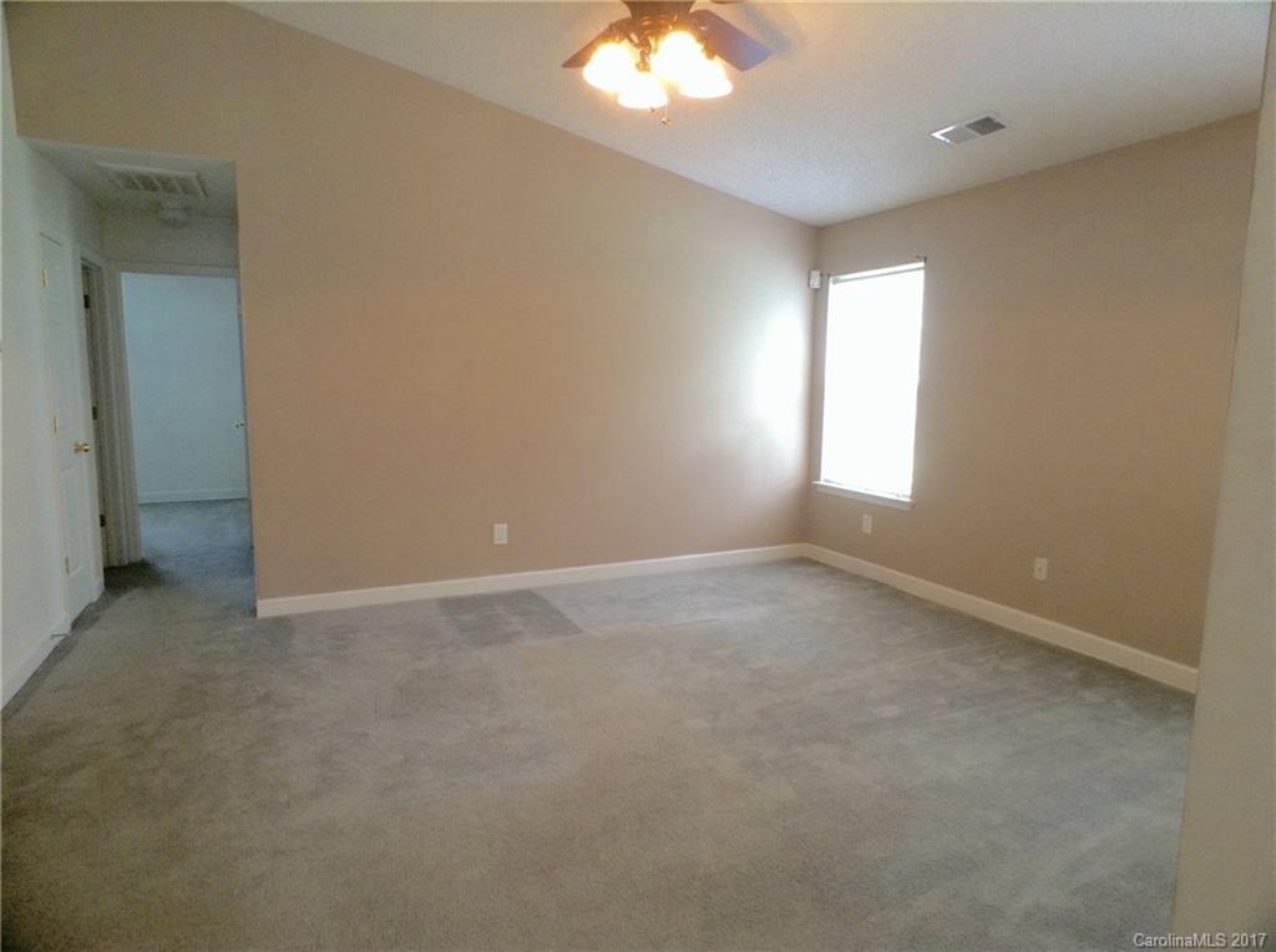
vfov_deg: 42.8
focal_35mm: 33
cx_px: 638
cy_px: 476
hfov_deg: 55.4
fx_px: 1214
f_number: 2.4
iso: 100
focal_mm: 3.3
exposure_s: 1/24
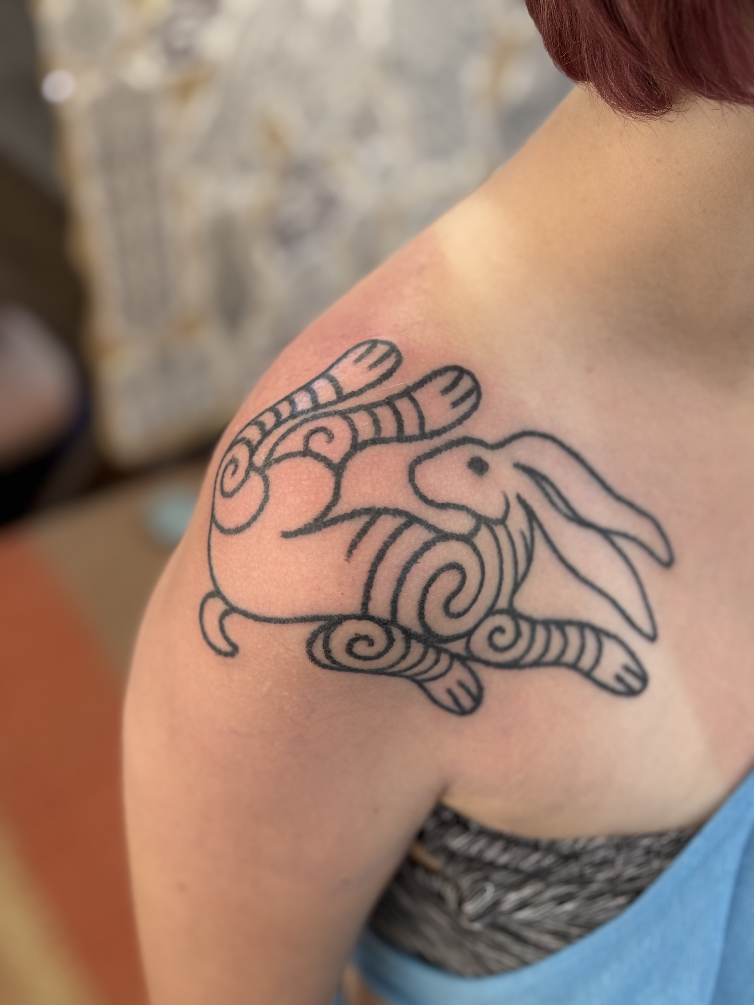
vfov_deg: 36.8
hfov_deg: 28.0
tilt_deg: -43.2
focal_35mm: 52
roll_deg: +1.7
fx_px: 1510
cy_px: 502
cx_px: 377
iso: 50
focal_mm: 5.96
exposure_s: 1/840
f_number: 1.6
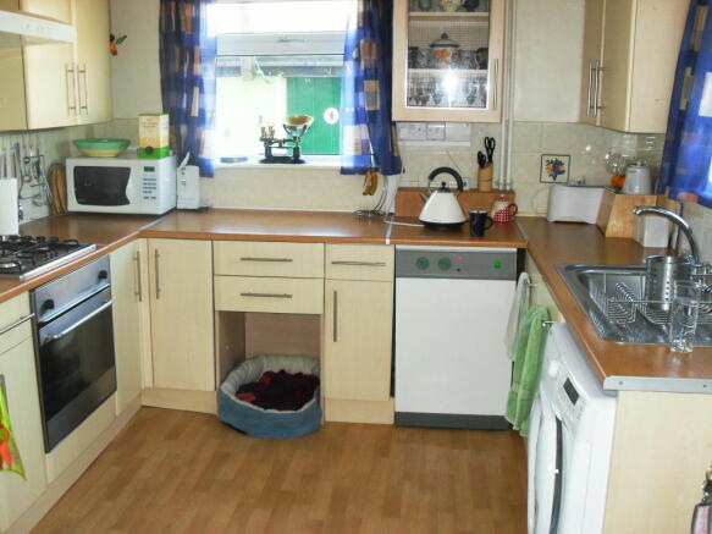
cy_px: 267
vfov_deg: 40.7
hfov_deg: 52.6
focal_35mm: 35
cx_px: 356
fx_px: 720
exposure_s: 1/45
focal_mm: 6.2
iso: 200
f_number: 2.8
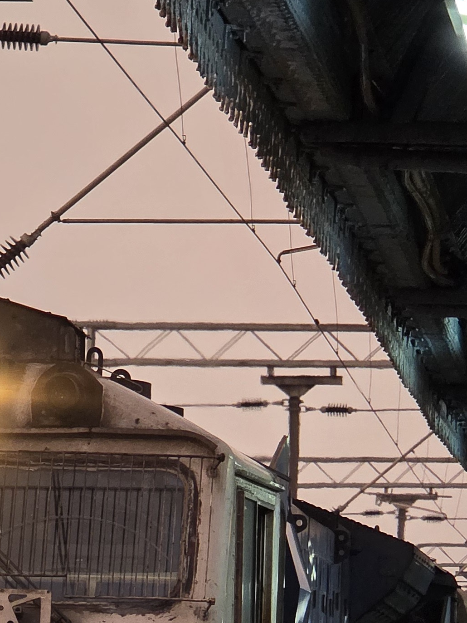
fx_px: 6025
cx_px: 3
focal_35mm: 335
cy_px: 793
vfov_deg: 5.9
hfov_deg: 4.4
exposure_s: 1/100
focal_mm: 18.6
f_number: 3.4
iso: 640
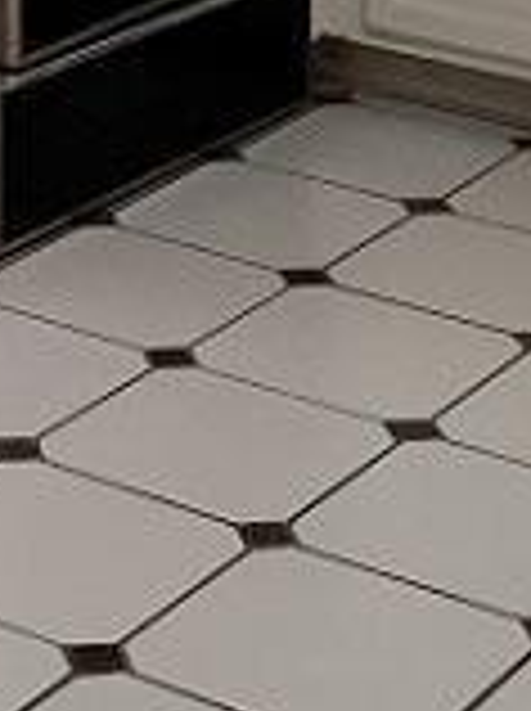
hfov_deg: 9.9
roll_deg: -0.7
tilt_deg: -5.2
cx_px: -162
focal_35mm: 147
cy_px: -614
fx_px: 3015
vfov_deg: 12.2
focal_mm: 4.15
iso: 25
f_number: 2.2
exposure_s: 1/103
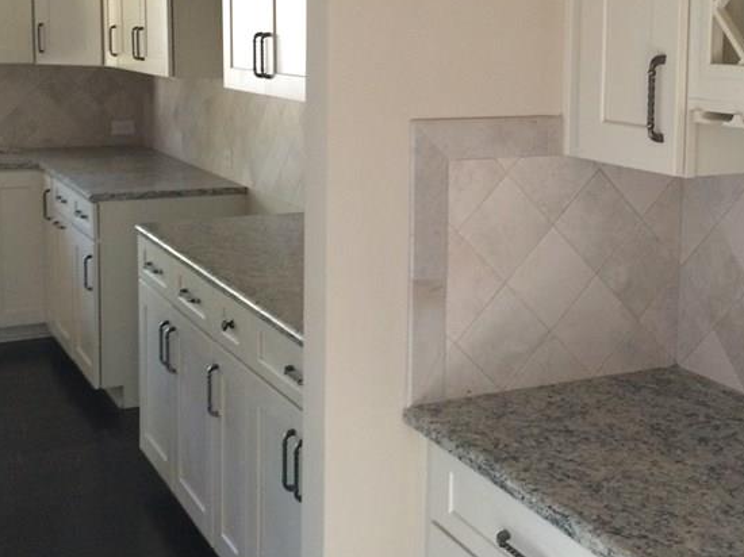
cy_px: 158
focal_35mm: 54
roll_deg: -0.7
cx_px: 494
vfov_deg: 26.8
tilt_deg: -5.9
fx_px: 1160
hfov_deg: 35.2
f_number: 2.2
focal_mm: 4.15
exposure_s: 1/30
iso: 160
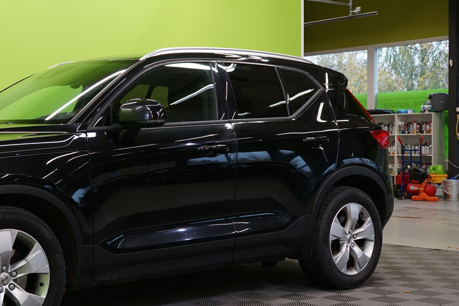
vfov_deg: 22.3
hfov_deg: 32.0
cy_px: 167
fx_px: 778
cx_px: 92
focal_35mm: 61
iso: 400
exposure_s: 1/25
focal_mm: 33
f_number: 5.6
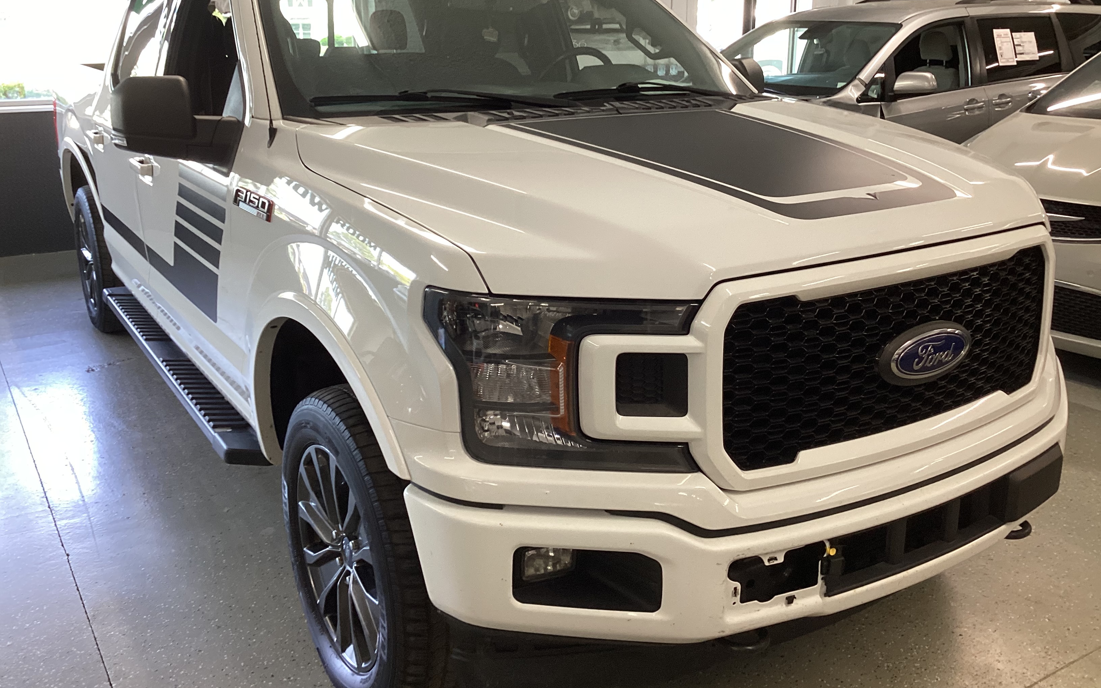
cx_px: 552
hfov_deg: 58.1
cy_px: 282
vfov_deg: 38.2
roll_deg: -0.3
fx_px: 990
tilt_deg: -14.9
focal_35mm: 33
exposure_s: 1/50
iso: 80
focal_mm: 3.3
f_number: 2.4
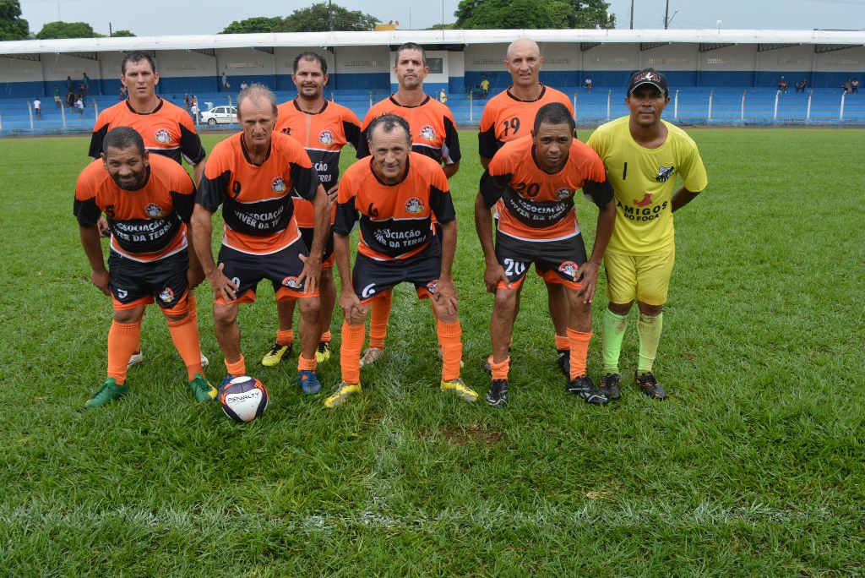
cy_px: 289
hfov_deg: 57.2
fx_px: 793
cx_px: 432
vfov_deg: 40.0
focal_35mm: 33
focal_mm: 22
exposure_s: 1/250
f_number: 8
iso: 200
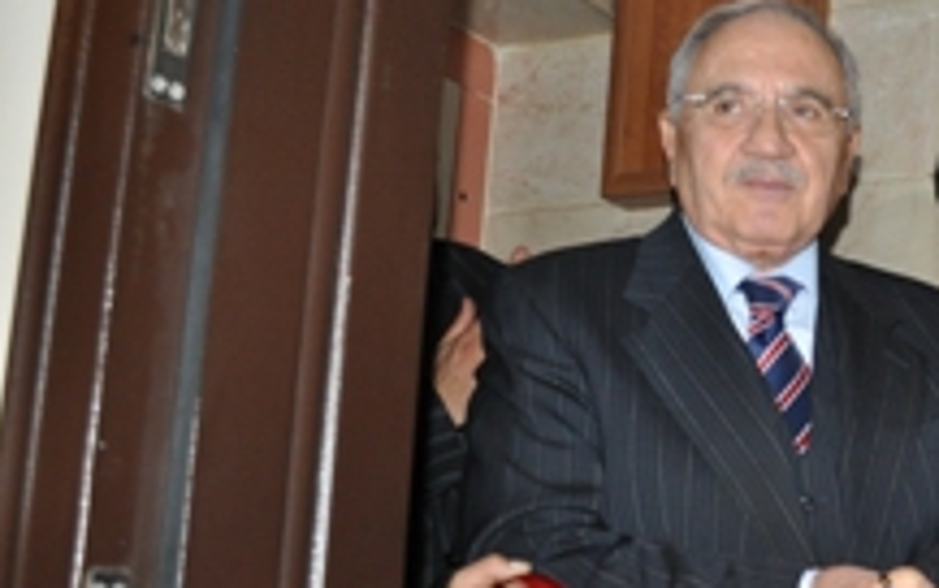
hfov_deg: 30.0
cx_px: 956
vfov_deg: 20.7
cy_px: 329
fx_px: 1613
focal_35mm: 63
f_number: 3.8
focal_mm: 20
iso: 800
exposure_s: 1/60
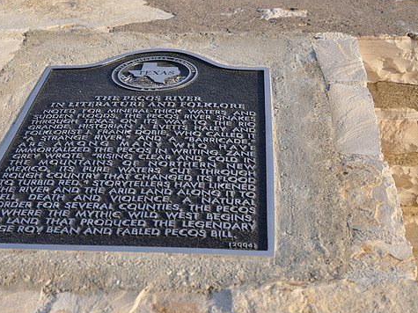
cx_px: 165
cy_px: 153
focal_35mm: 62
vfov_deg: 23.8
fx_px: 743
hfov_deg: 31.3
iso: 200
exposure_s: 1/125
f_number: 5.6
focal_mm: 35
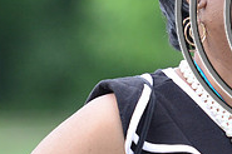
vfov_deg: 1.8
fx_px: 4835
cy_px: 9
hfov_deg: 2.7
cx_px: 305
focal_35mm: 751
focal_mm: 160
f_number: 2.8
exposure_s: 1/320
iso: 800
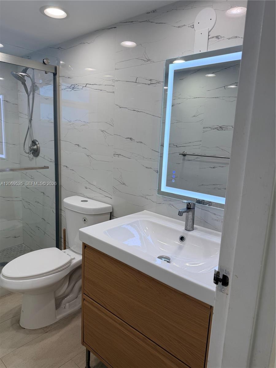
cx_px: 138
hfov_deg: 56.8
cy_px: 184
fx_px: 255
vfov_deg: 71.6
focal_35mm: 24
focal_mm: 6.76
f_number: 1.78
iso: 100
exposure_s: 1/184
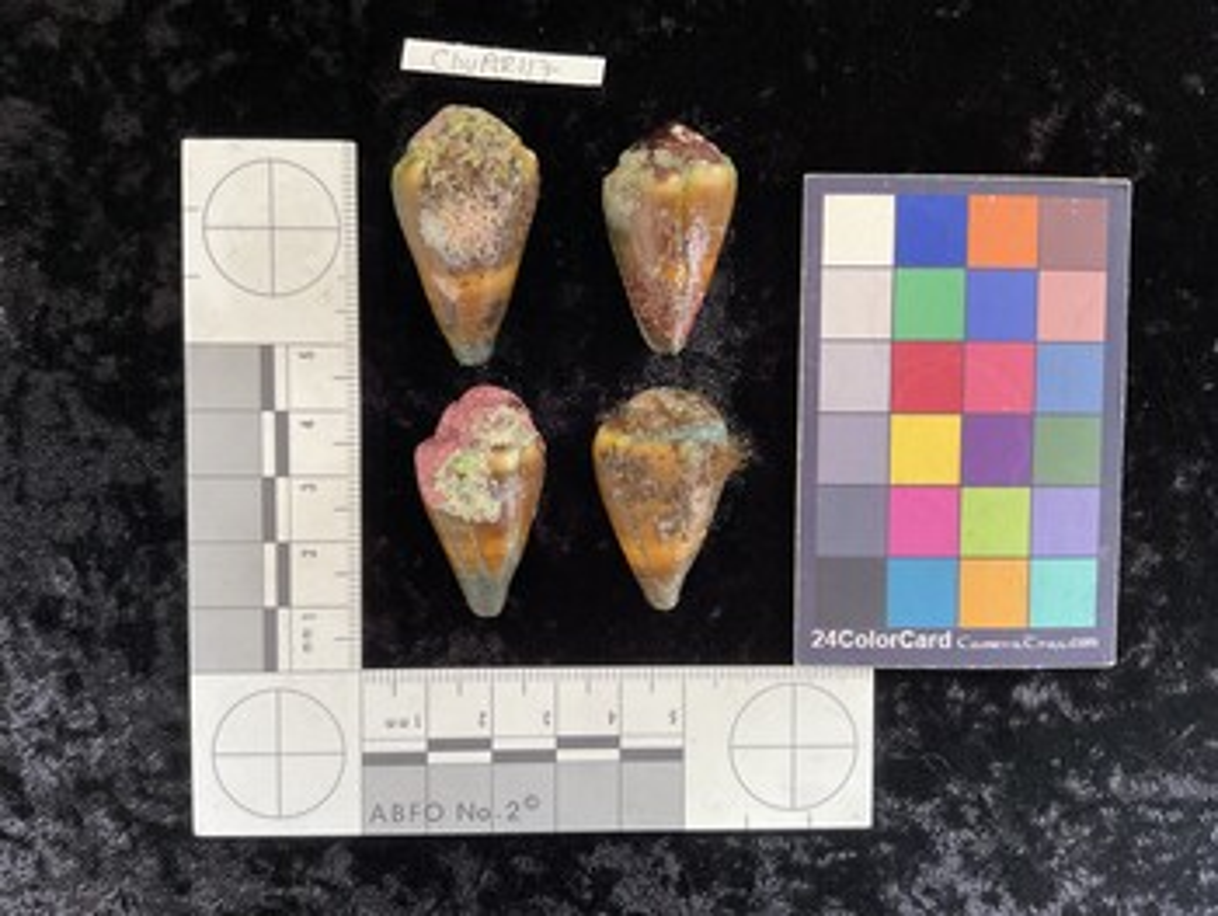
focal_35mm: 29
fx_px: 1021
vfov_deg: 48.3
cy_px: 458
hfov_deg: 61.6
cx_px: 609
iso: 125
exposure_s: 1/60
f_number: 1.8
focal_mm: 3
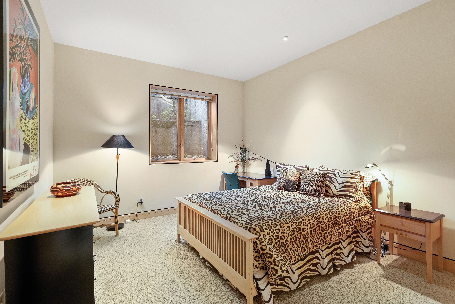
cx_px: 228
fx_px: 215
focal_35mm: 17
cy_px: 152
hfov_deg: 93.3
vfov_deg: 70.5
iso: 500
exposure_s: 1/1.67
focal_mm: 17
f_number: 7.1
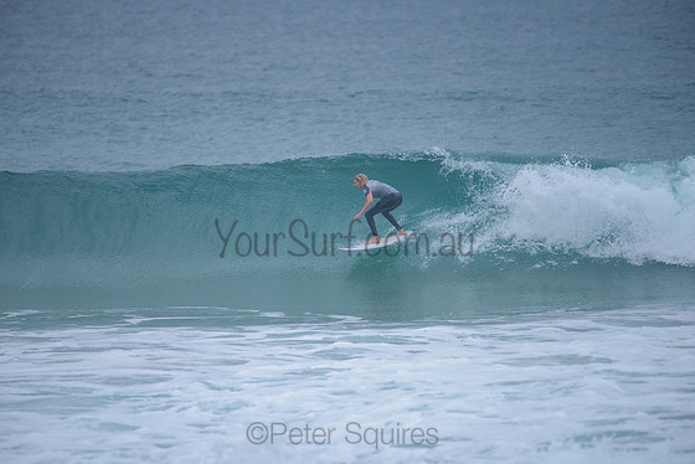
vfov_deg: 2.7
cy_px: 228
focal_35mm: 518
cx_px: 343
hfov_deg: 4.0
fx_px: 10005
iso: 360
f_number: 5.6
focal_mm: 500
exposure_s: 1/2000
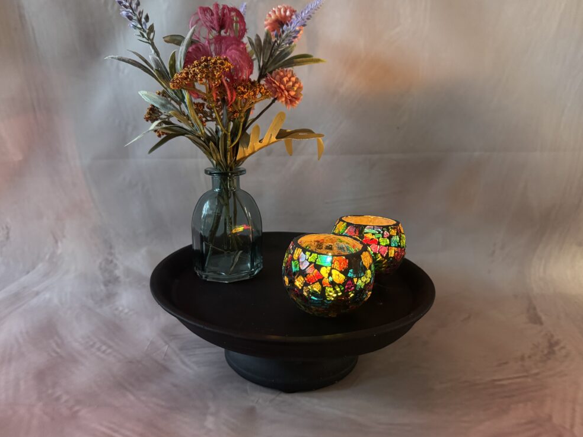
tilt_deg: -14.5
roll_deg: -1.7
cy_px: 218
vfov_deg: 54.9
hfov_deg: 69.4
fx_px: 421
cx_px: 303
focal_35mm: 25
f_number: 1.78
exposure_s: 1/34
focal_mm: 6.76
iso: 1000
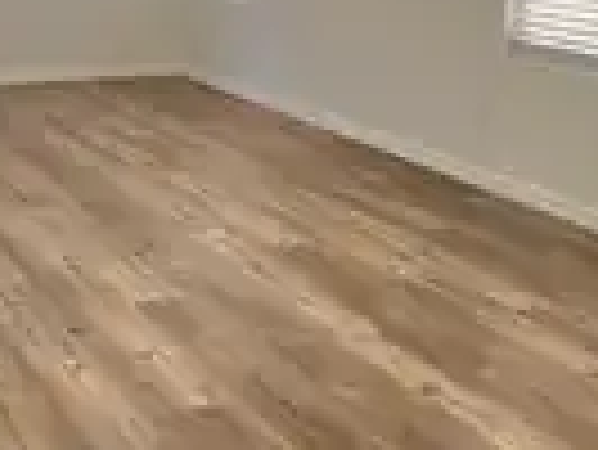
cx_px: 207
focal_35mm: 69
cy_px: 68
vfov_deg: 21.0
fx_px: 1193
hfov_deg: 28.0
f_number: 1.8
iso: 100
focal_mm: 5.4
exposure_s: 1/120
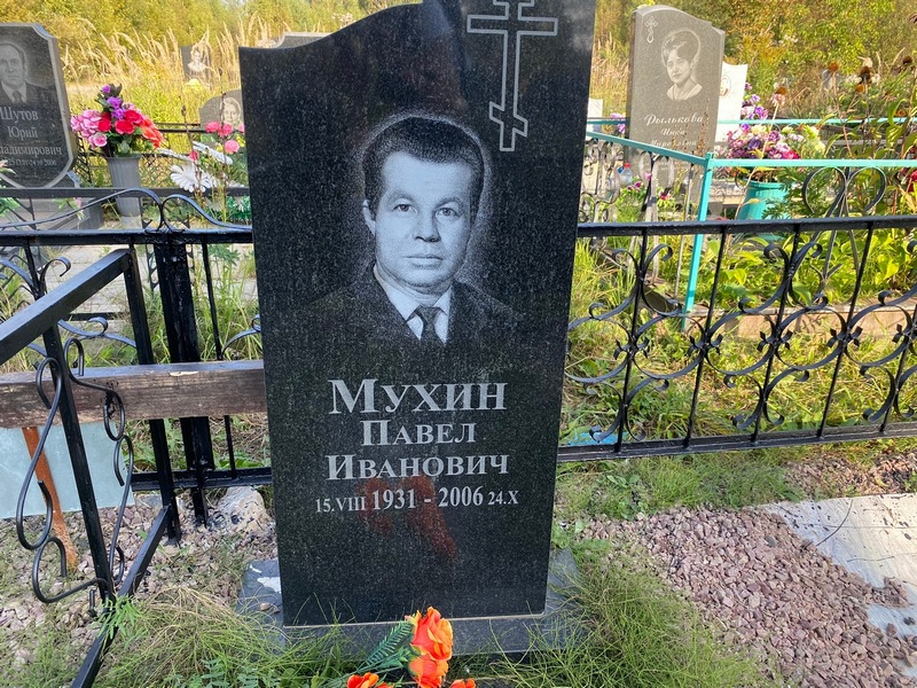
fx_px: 689
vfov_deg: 53.1
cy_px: 344
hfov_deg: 67.3
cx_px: 458
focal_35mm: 26
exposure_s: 1/319
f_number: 1.8
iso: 32
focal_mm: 4.25
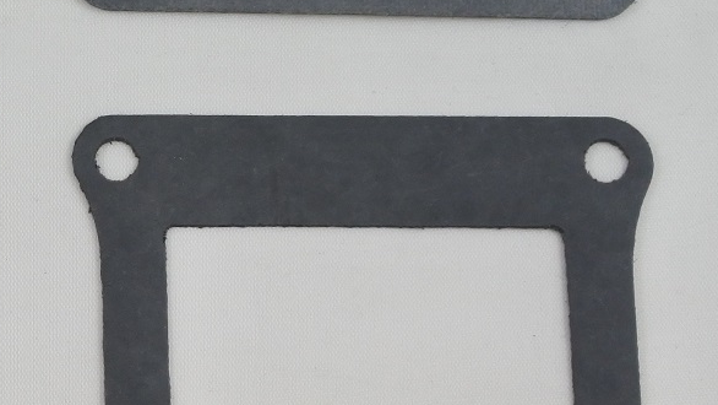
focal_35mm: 132
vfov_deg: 9.2
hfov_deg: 15.6
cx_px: -169
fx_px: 2514
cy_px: 99
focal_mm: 16.8
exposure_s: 1/160
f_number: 4.5
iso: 400
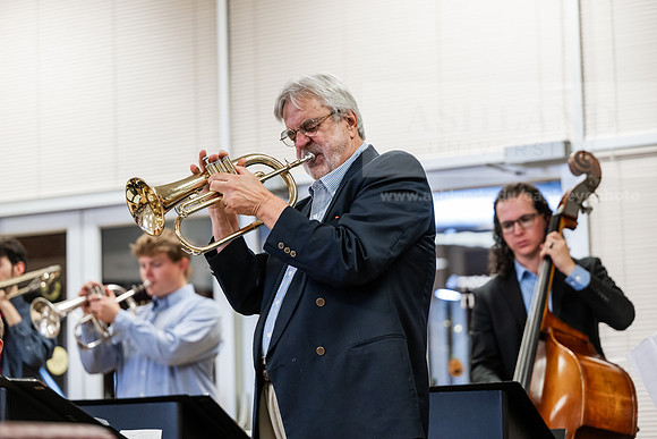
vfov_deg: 13.7
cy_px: 220
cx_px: 328
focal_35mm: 100
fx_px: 1825
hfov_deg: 20.4
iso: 1600
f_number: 3.2
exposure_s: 1/200
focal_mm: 100
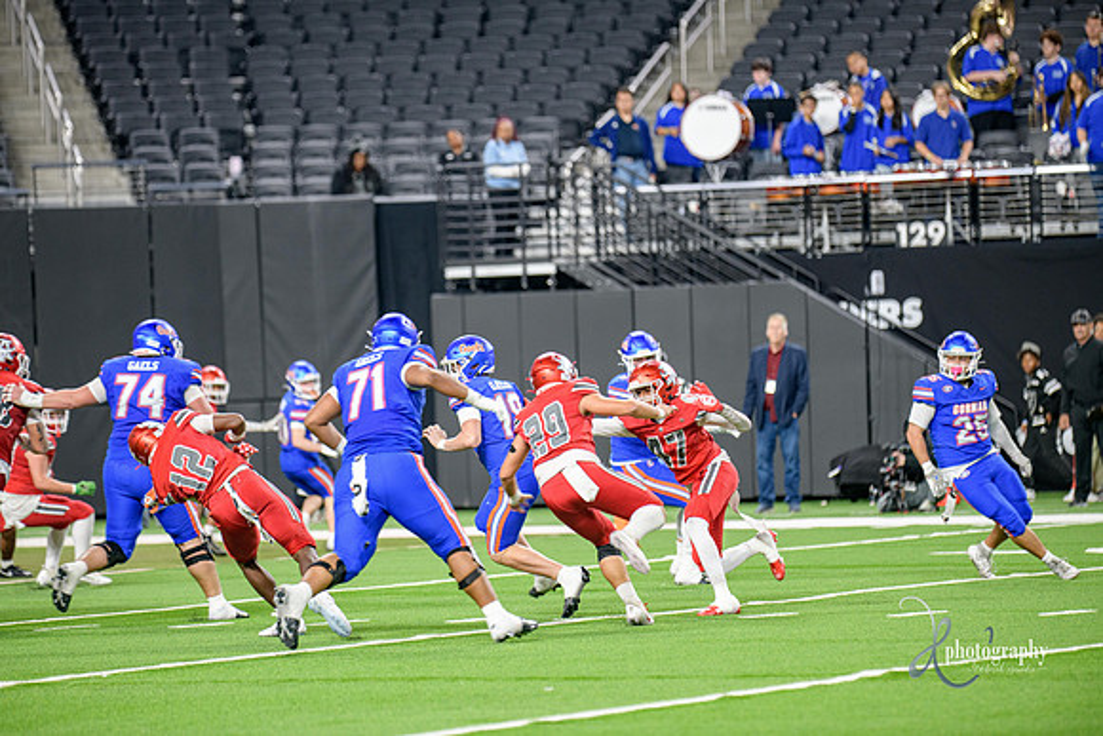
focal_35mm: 220
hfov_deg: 9.4
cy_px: 368
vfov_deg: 6.2
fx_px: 6742
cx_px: 552
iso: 1000
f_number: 2.8
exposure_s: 1/400
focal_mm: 220
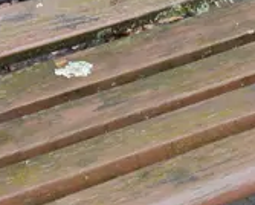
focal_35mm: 215
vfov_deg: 7.2
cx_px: 208
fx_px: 1625
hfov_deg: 9.0
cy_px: 33
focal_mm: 18
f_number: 4
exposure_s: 1/60
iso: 400
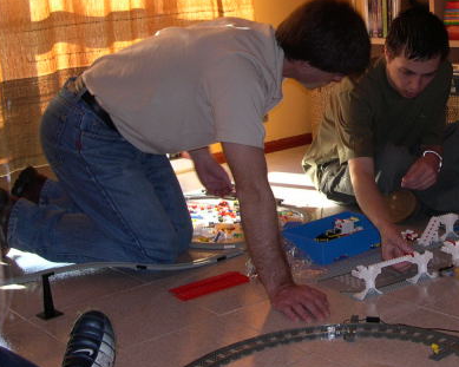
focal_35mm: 61
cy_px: 87
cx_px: 368
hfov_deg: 30.2
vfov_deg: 24.7
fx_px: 828
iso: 238
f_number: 7.6
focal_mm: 8
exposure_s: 1/30
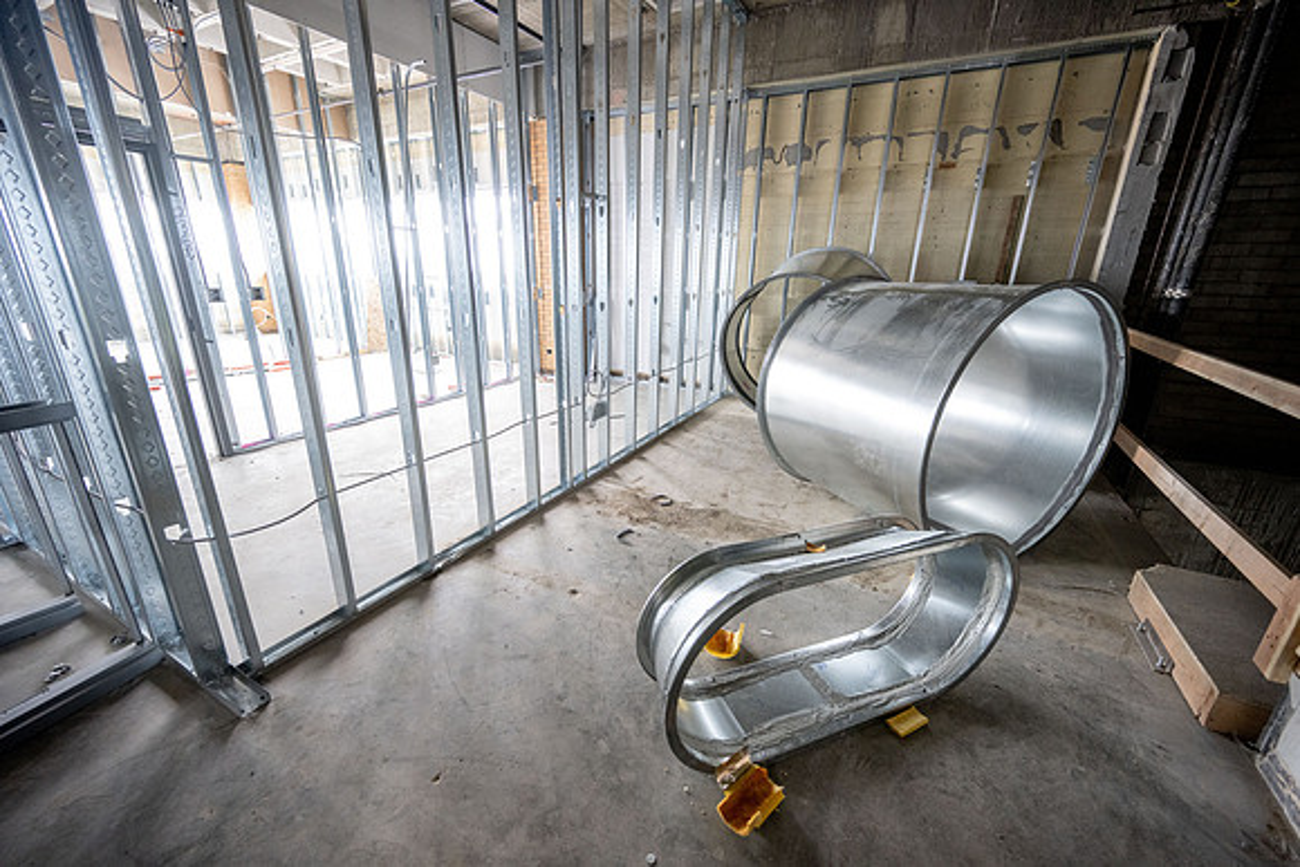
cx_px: 650
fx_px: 506
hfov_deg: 104.2
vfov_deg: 81.2
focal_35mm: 14
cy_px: 434
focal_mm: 14
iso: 2000
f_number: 4
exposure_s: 1/125
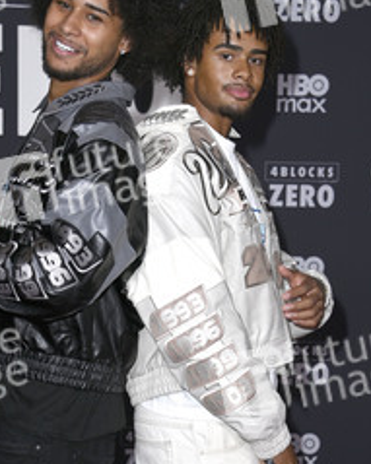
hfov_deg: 15.1
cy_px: 278
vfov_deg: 18.8
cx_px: 140
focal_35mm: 102
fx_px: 1401
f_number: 5.6
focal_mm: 65
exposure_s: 1/250
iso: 500
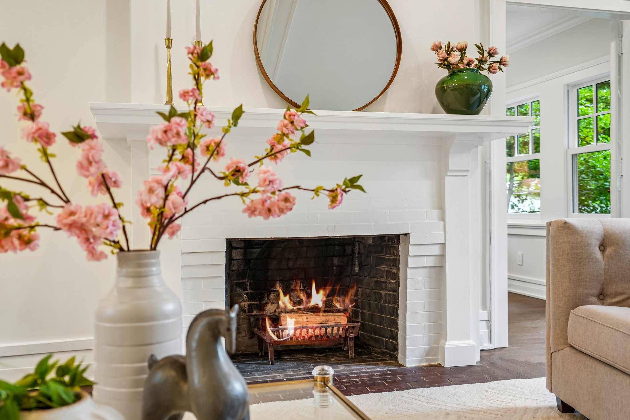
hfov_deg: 58.7
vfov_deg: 41.1
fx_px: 560
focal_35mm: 32
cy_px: 210
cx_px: 315
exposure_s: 1/20
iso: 400
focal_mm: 32
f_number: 4
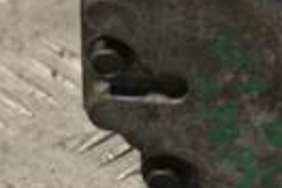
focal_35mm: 375
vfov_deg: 3.6
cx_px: 331
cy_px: -111
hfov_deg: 5.5
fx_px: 2939
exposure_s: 1/320
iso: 3200
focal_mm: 55
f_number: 9
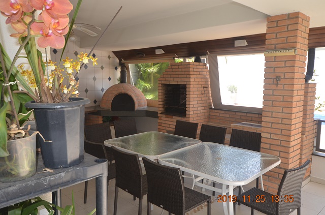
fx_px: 270
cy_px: 108
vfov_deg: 43.4
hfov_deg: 62.1
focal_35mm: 30
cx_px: 162
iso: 400
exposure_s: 1/125
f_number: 5.6
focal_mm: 20
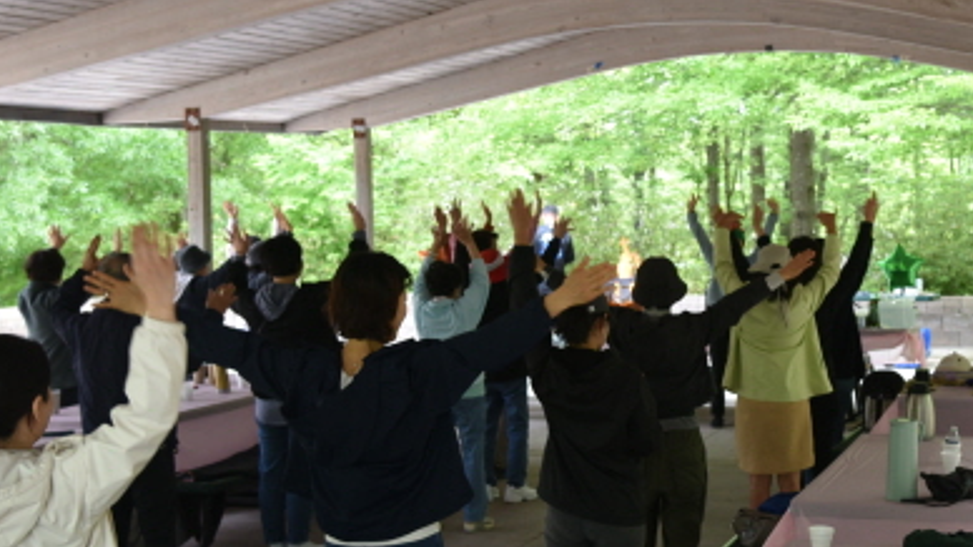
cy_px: 296
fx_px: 1728
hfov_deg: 31.0
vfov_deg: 18.0
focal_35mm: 67
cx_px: 710
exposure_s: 1/80
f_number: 4.5
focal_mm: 31
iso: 400
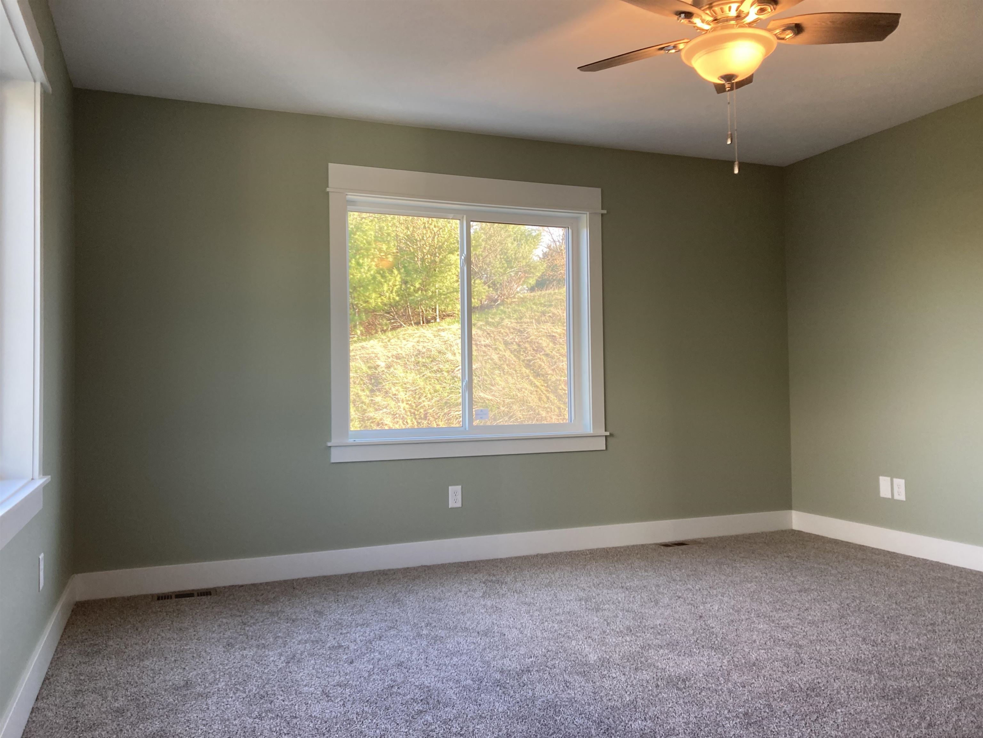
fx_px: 795
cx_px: 492
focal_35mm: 28
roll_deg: +0.3
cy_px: 369
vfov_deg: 49.7
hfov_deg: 63.4
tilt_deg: +2.5
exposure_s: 1/60
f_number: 1.8
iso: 50
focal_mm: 3.99
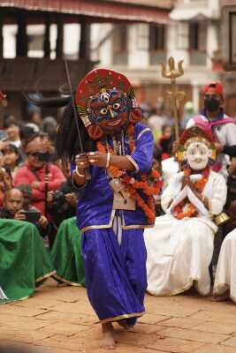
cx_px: 118
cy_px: 176
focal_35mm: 85
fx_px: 835
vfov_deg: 23.9
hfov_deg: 16.1
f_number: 1.8
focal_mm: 85
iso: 200
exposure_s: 1/500
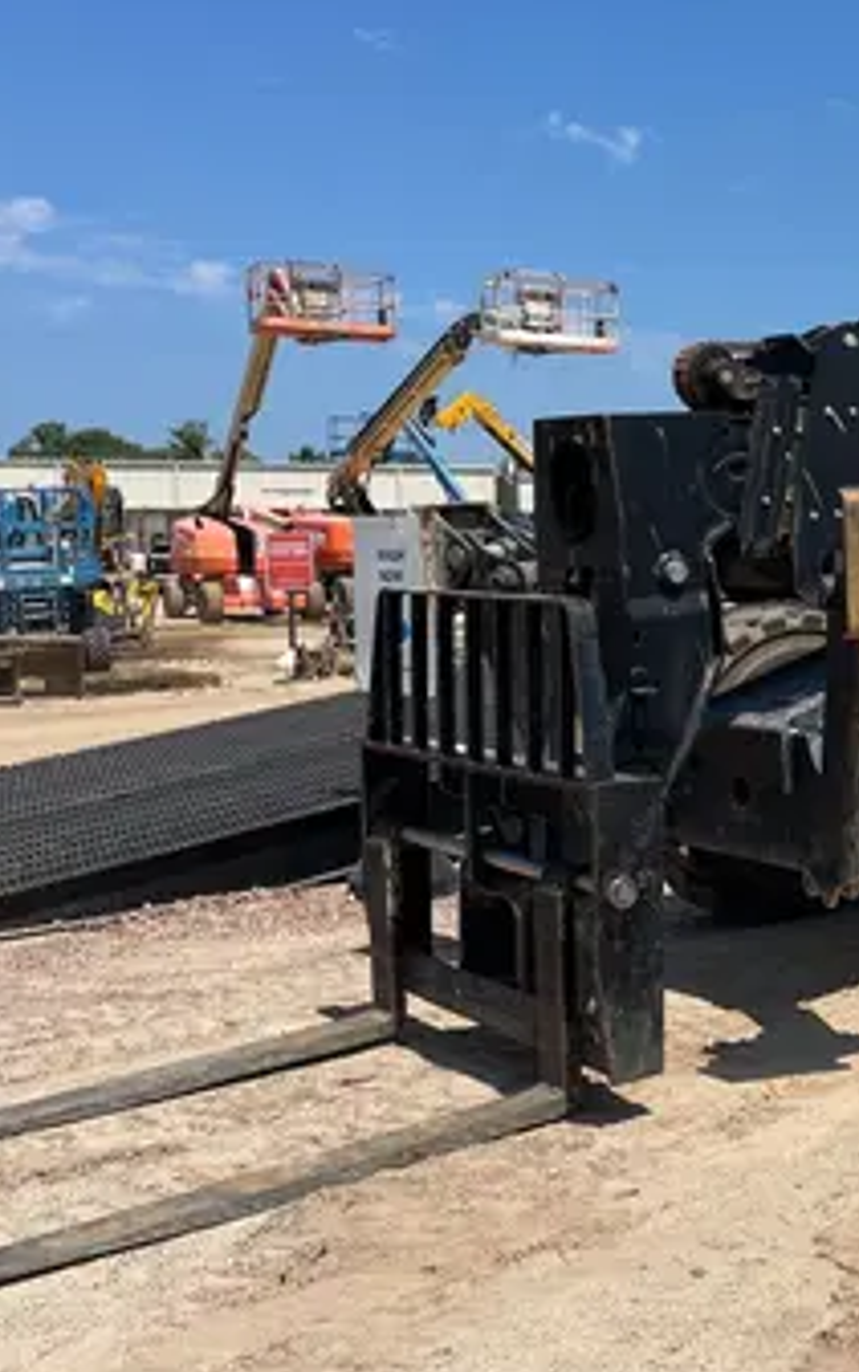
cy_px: 641
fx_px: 1683
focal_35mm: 45
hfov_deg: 26.5
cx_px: 936
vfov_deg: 44.3
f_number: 1.6
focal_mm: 4.2
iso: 32
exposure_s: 1/4651
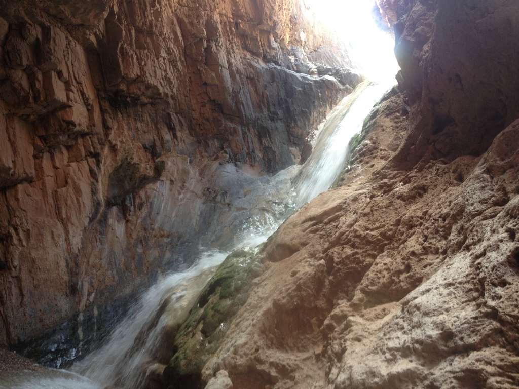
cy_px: 194
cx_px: 260
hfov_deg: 52.6
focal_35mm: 35
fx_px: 525
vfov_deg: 40.7
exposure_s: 1/30
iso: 50
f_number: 2.4
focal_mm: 4.28
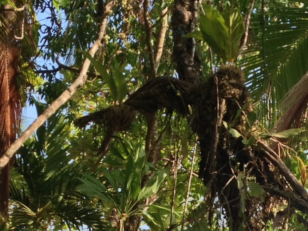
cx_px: 219
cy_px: 258
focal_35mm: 135
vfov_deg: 10.8
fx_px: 1202
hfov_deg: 14.6
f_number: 2.4
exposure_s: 1/587
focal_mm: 4.28
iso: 50
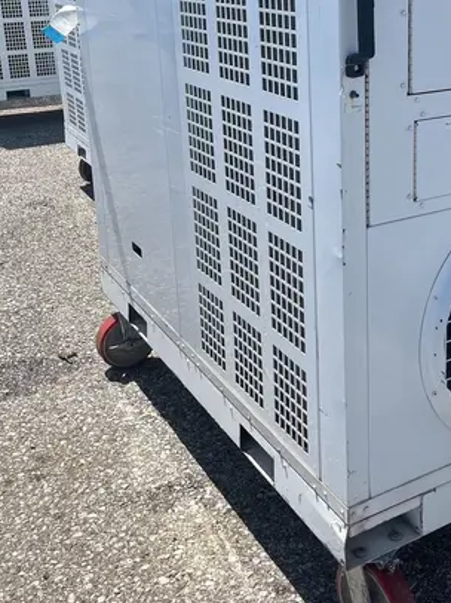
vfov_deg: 39.5
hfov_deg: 30.2
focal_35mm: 47
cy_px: 164
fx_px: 817
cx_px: 353
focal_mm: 5.1
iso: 50
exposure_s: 1/3413
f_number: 1.6
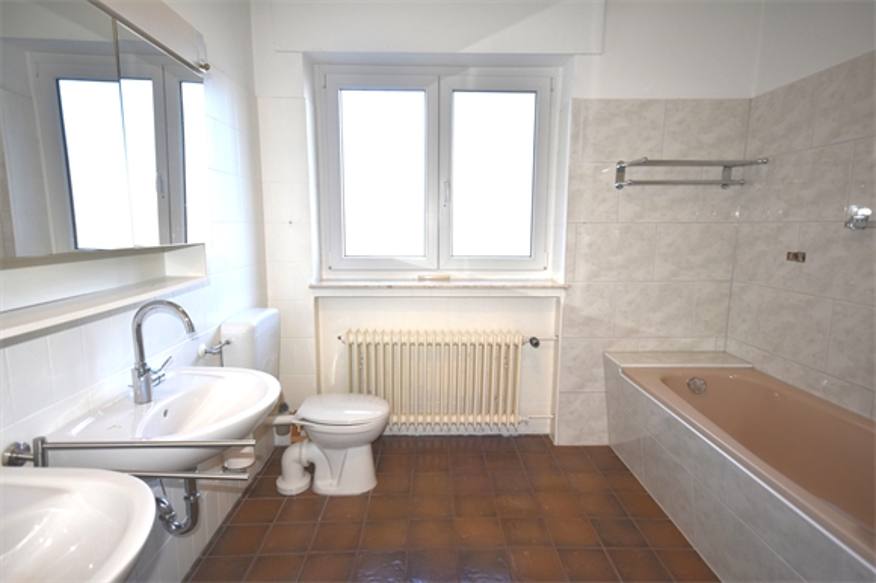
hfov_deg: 86.9
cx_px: 438
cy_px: 292
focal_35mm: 19
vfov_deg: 64.5
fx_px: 462
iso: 400
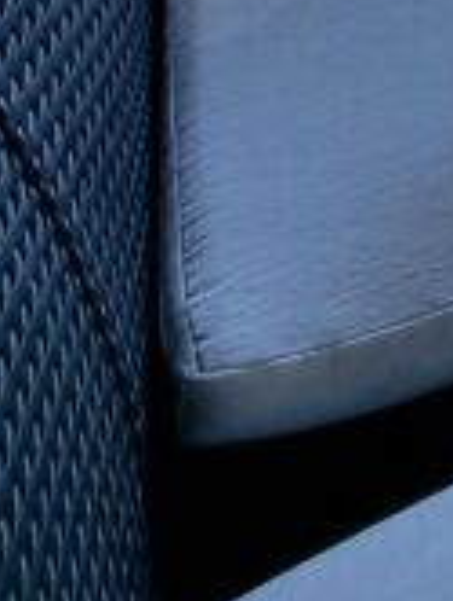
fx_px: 1392
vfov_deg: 14.0
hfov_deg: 14.8
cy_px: -927
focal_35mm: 80
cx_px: 935
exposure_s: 1/301
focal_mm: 2.2
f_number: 2.2
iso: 50
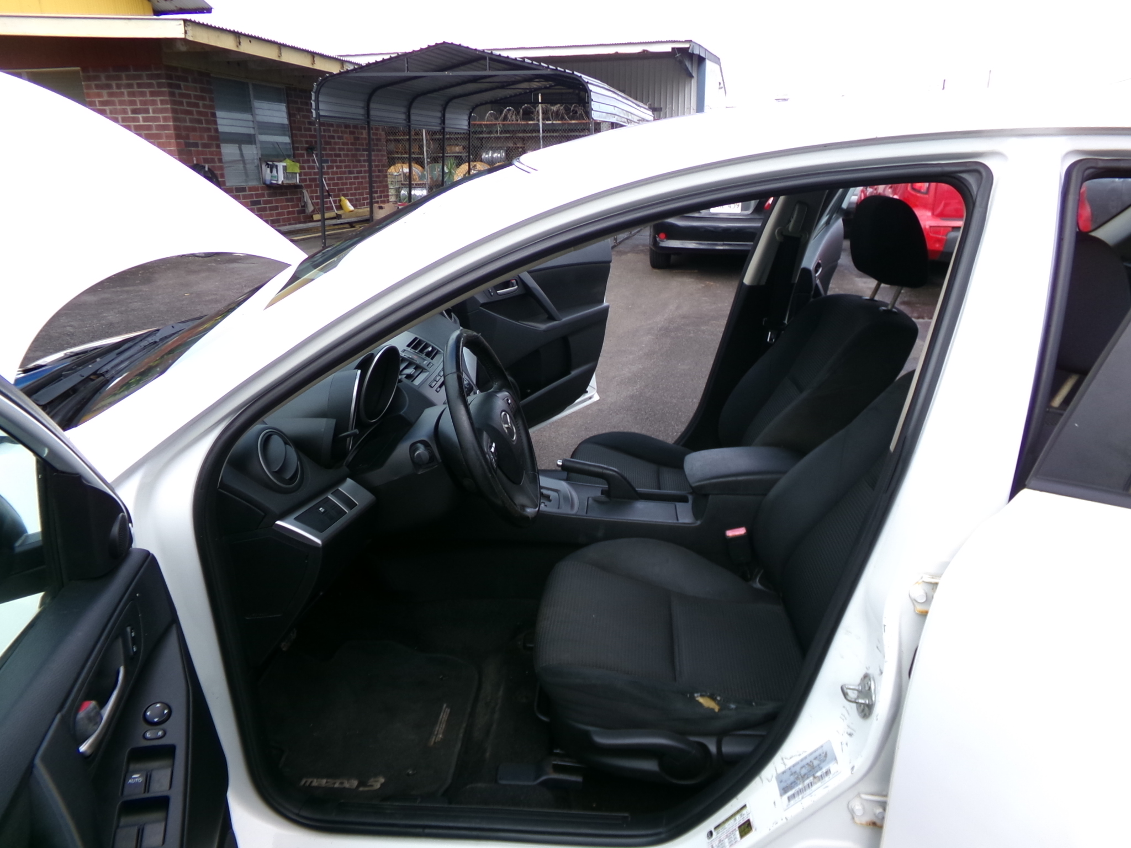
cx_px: 566
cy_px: 424
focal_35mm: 24
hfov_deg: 71.6
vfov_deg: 56.8
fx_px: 784
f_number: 3.7
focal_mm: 4.3
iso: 100
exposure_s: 1/180
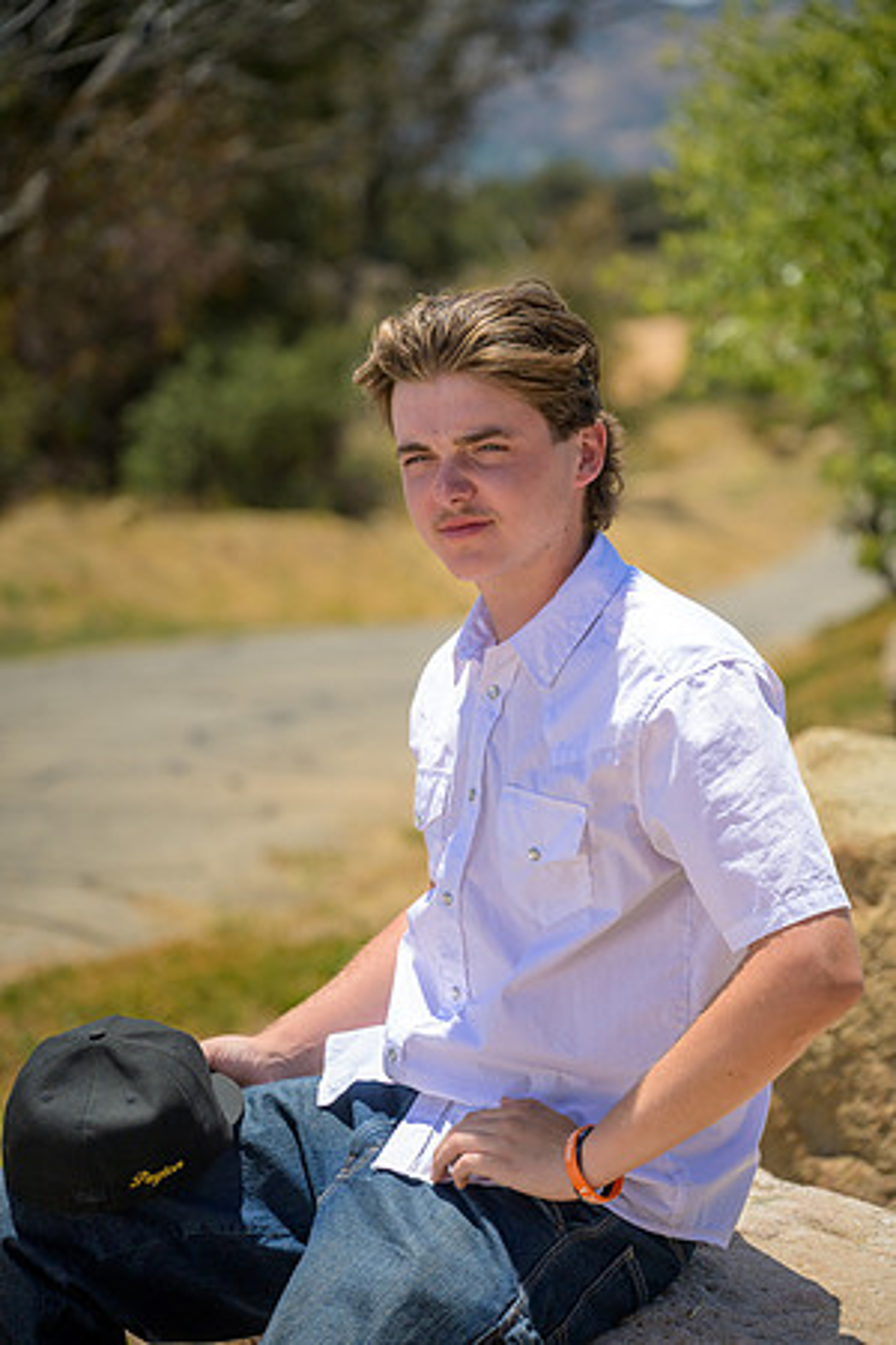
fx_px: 3845
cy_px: 672
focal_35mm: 103
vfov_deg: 19.8
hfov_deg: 13.3
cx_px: 448
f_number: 4
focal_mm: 103
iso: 640
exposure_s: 1/6400
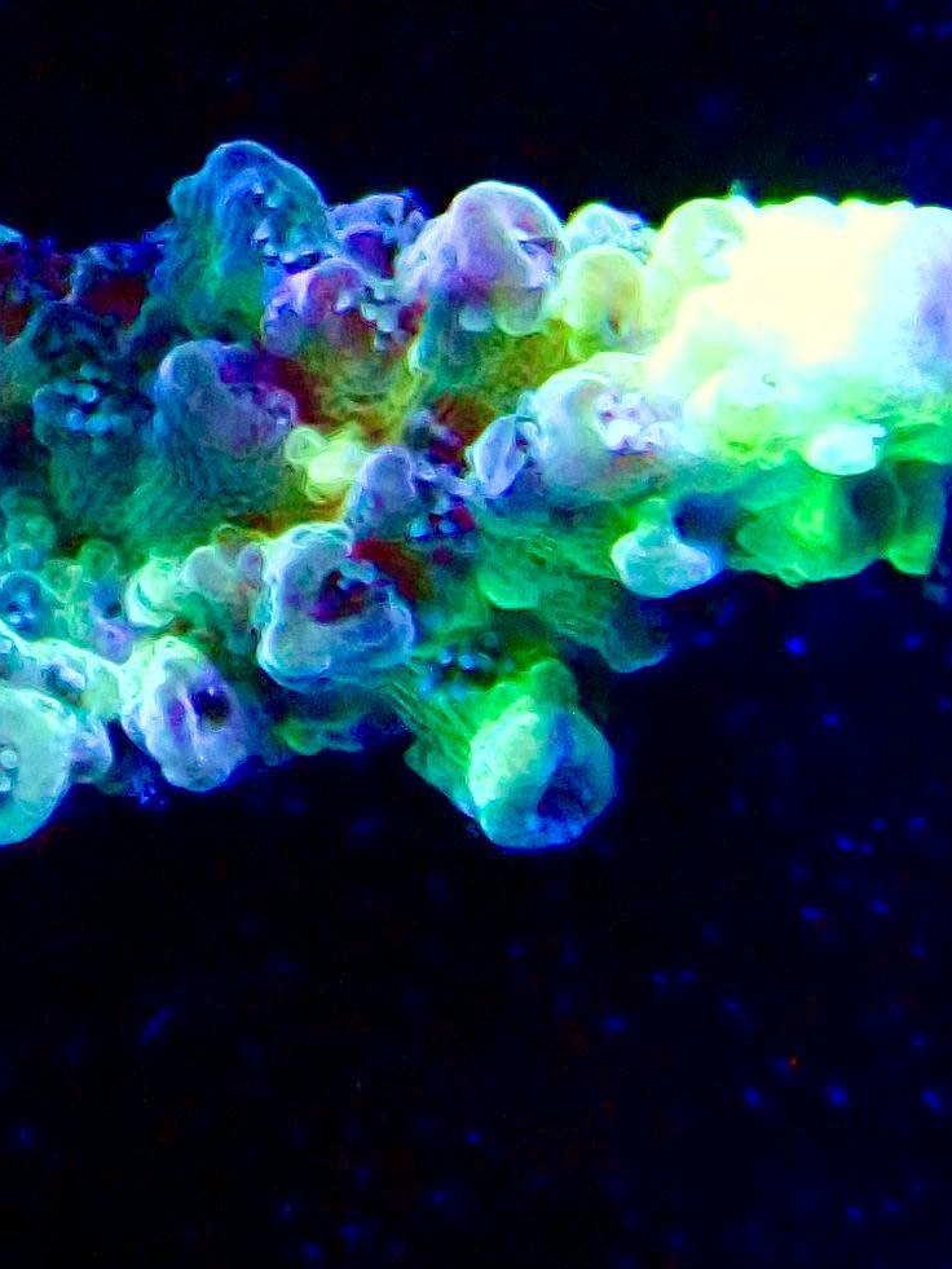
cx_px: -752
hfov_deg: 4.7
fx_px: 11512
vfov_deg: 6.3
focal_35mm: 314
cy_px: 445
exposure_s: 1/160
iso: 800
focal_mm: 13.65
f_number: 5.6
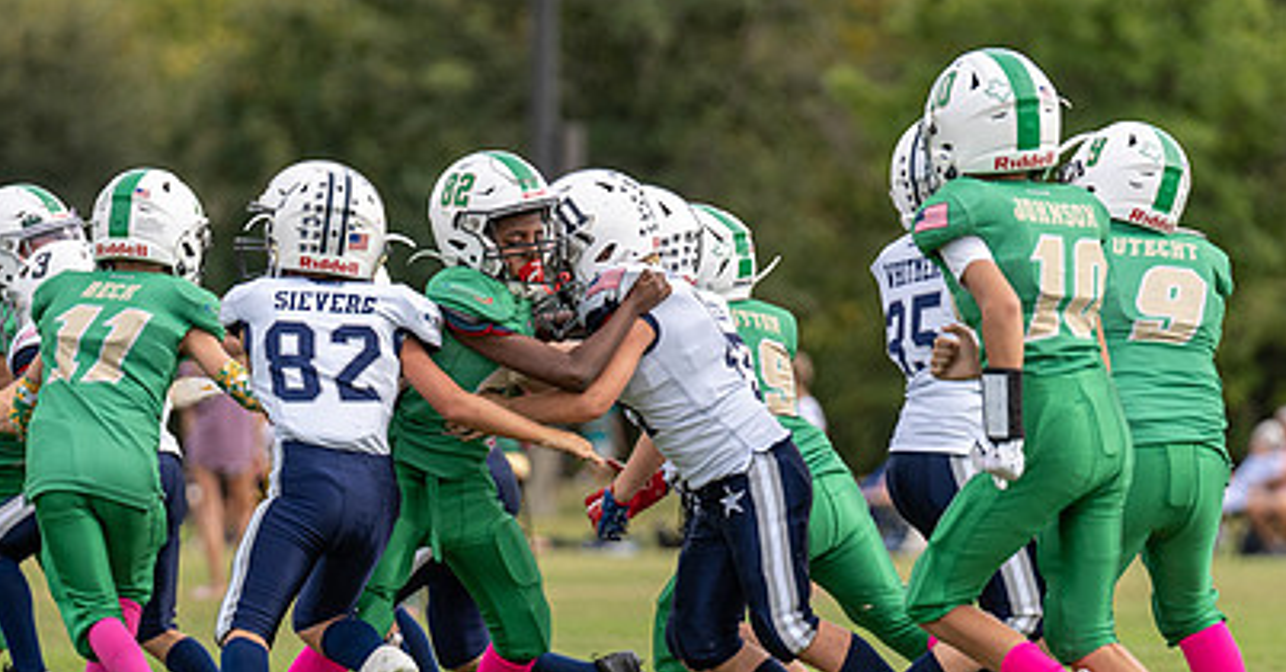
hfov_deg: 5.0
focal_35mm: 440
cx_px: 319
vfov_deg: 2.6
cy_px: 585
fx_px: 14754
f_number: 3.5
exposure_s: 1/1250
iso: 250
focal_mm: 198
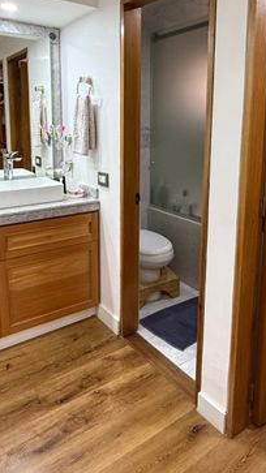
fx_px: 351
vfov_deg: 66.8
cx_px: 141
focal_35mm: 28
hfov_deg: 41.4
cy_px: 175
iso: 400
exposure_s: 1/60
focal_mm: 2.22
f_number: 2.2
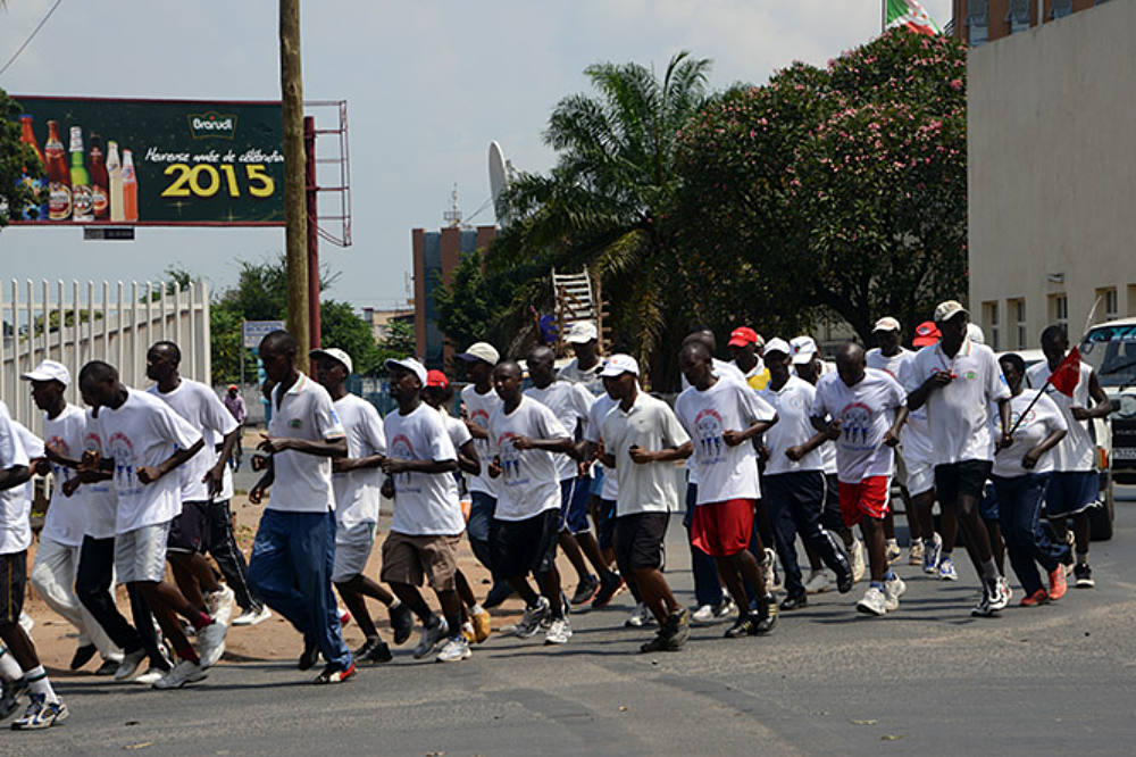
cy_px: 378
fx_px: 4258
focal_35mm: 135
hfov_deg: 15.2
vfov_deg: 10.2
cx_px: 568
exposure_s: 1/250
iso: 320
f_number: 16
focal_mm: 135
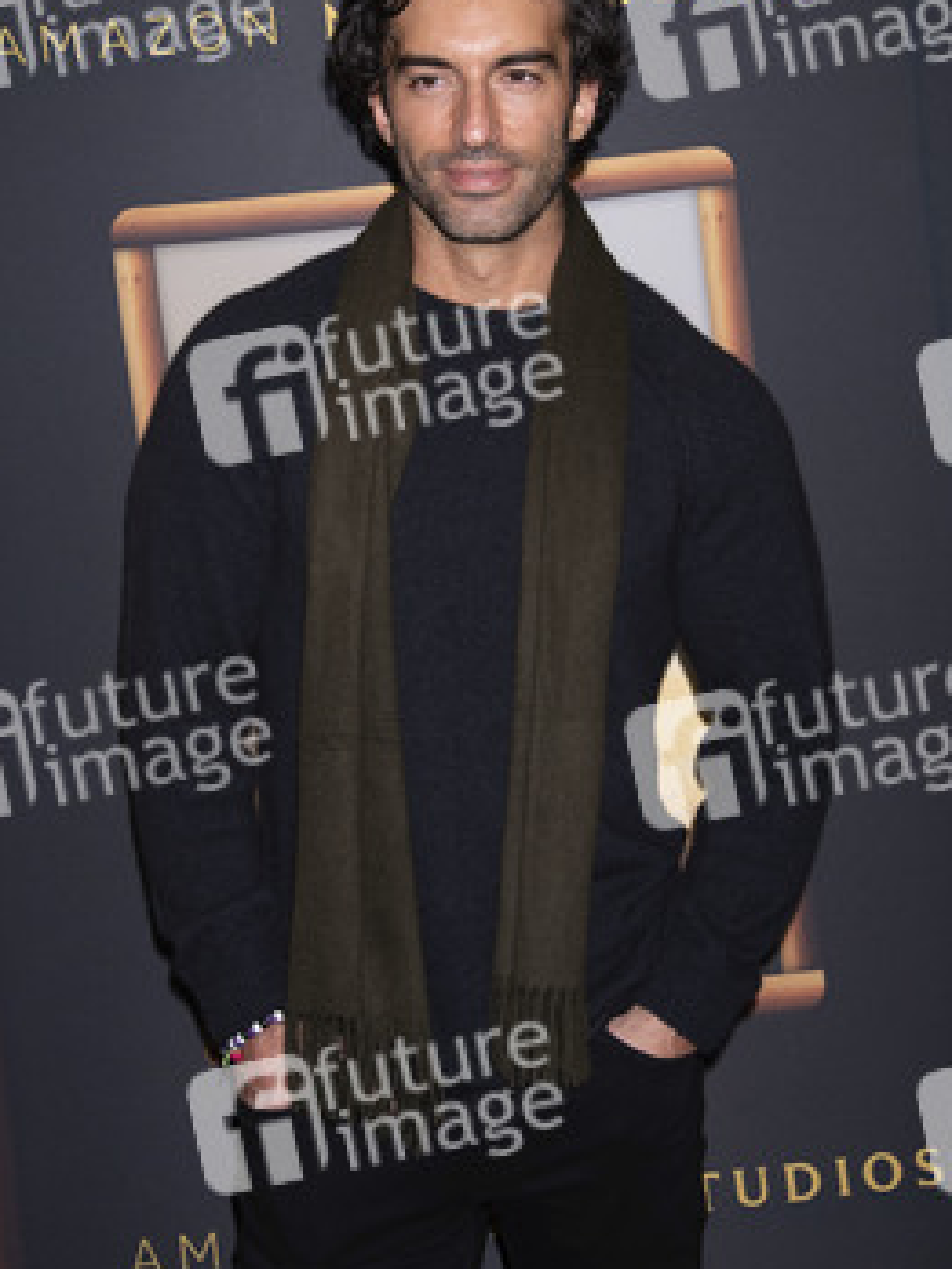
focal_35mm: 53
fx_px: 1943
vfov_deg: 36.1
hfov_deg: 27.5
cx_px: 481
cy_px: 562
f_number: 7.1
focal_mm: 48
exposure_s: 1/160
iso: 400
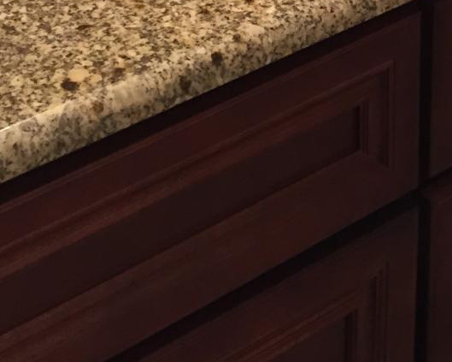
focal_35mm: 107
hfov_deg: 17.6
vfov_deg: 12.2
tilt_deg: -14.1
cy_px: -439
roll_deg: -0.6
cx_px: 436
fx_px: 1431
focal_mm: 4.15
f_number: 2.2
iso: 125
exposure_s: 1/30
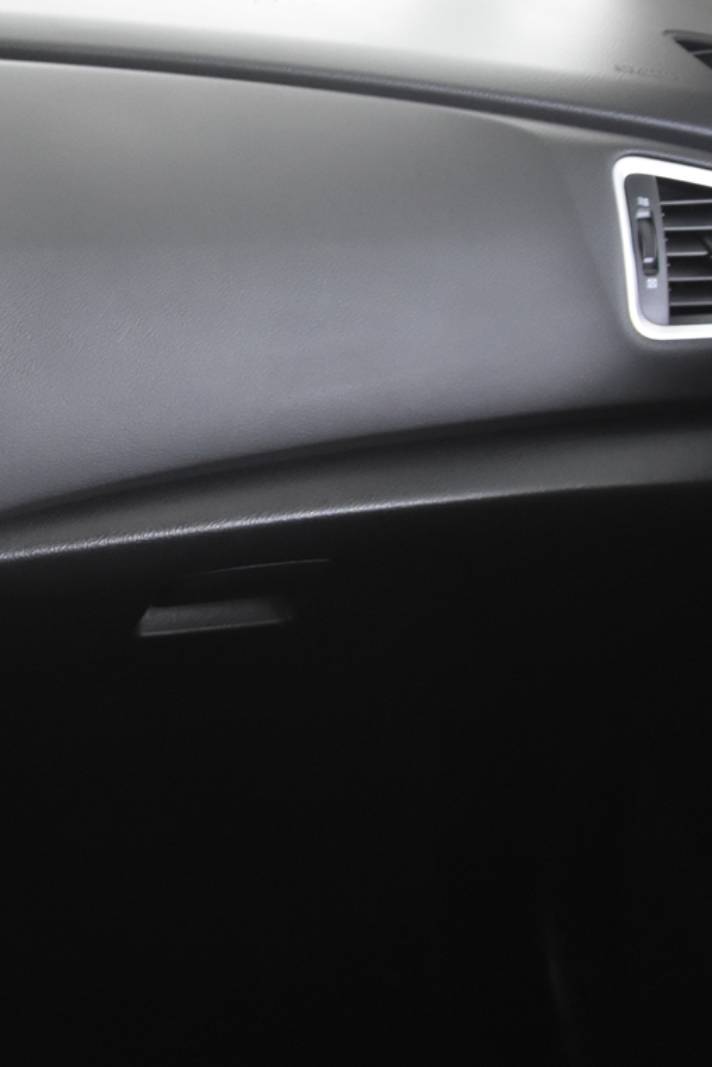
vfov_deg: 24.4
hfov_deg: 14.7
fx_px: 2461
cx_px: -522
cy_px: 689
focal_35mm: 83
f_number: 3
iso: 1800
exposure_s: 1/30
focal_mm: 22
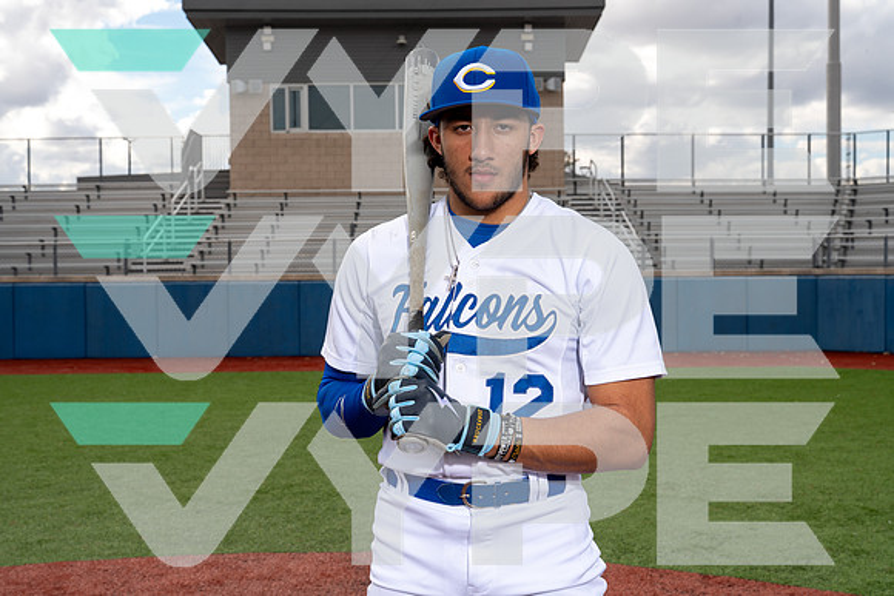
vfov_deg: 29.3
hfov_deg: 42.7
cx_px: 447
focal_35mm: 46
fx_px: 1143
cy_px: 298
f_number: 8
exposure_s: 1/250
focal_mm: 46
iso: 100
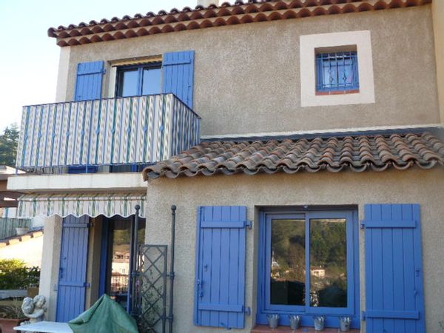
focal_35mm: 36
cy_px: 166
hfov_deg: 51.4
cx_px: 222
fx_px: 462
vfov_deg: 39.7
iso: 100
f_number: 3.2
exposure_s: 1/100
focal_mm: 6
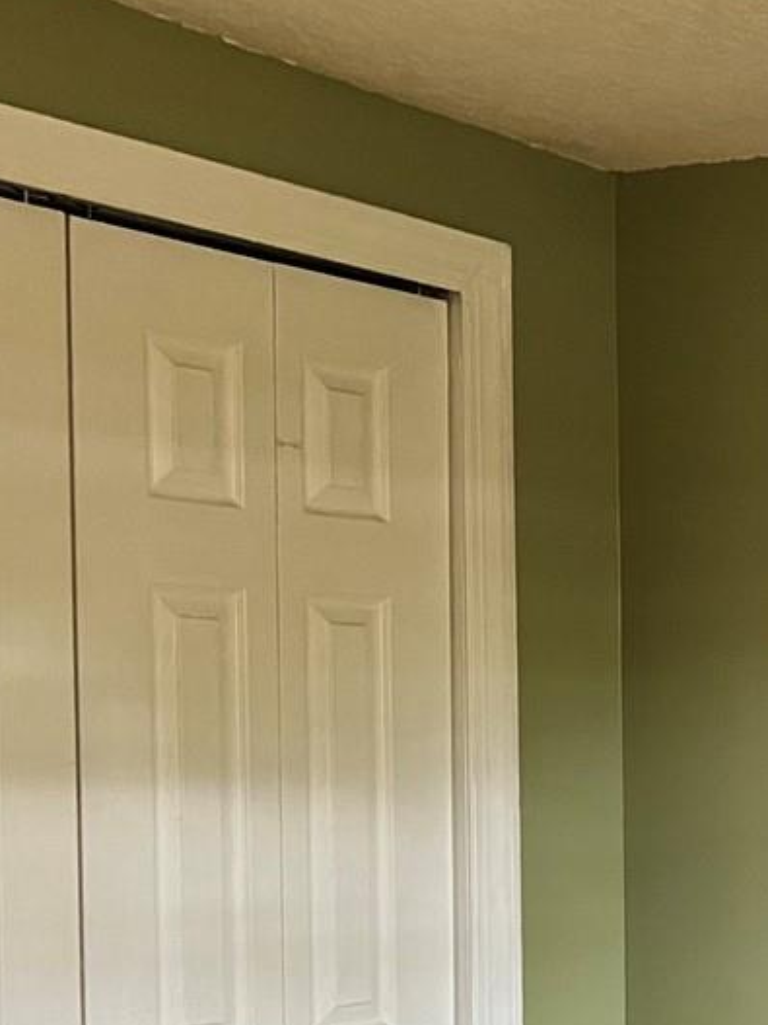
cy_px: 899
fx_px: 2338
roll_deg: -0.9
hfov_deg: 16.4
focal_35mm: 79
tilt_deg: -4.9
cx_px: 1258
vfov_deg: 24.1
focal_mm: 5.7
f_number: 1.5
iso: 400
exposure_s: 1/60
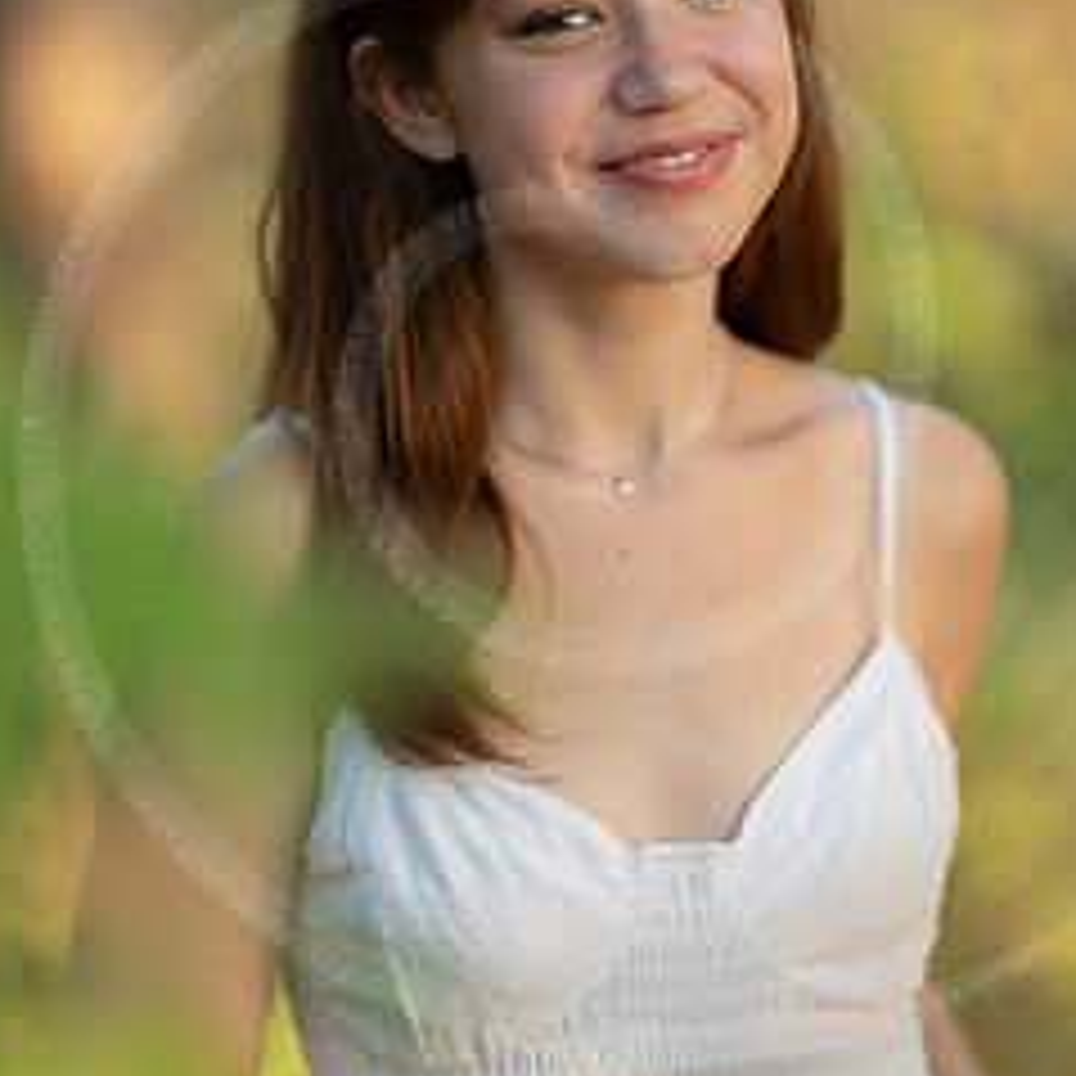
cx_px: 626
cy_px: 482
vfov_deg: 12.8
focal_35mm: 136
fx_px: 4783
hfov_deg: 12.8
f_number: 1.2
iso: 160
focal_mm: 85
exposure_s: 1/400
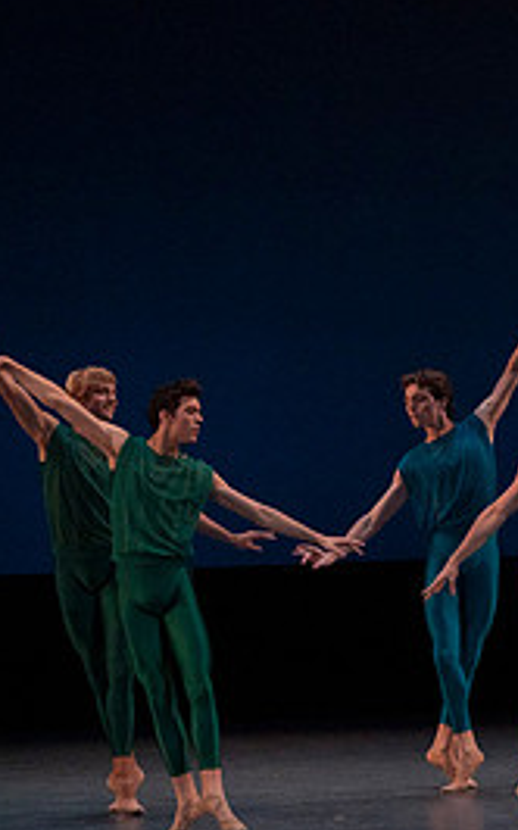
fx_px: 9294
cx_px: 839
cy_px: 404
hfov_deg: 3.2
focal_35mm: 411
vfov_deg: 5.1
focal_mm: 185
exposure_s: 1/400
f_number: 7.1
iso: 8000
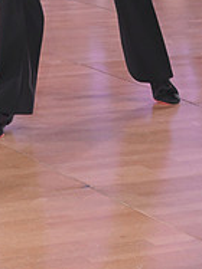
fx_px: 1348
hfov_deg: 8.5
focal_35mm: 173
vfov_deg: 11.0
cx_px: -28
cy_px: -144
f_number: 5
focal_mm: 58
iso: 2000
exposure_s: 1/200
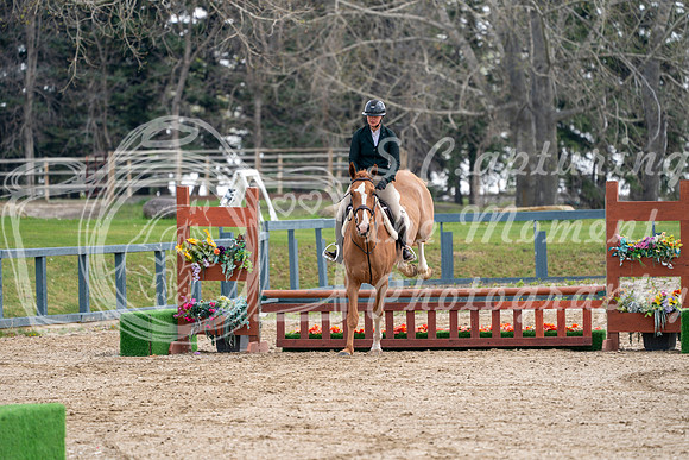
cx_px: 344
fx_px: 5972
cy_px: 230
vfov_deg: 4.4
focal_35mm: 312
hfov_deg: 6.6
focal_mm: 312
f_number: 5.6
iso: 160
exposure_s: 1/320
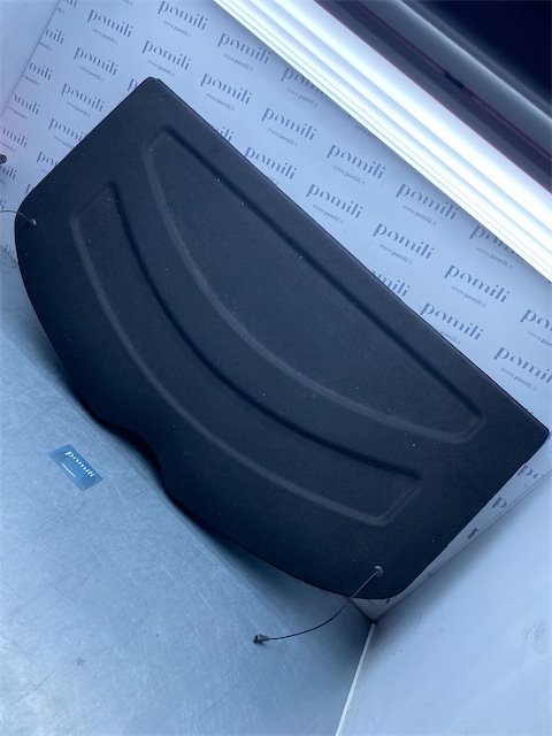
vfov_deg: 67.3
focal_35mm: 26
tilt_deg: -21.2
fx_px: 553
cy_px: 368
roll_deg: -40.3
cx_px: 276
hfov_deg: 53.1
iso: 32
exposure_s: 1/711
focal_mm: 4.25
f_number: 1.8
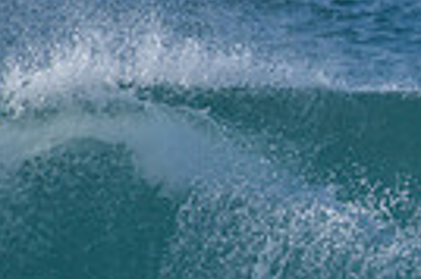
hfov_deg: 0.9
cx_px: 773
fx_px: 26163
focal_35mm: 2240
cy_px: 255
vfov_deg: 0.6
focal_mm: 500
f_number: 5.6
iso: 220
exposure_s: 1/2000
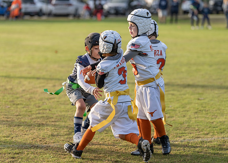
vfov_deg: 10.6
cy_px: 80
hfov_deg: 14.7
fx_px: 882
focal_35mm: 136
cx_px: 125
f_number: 2.8
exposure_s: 1/1000
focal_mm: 115
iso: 200
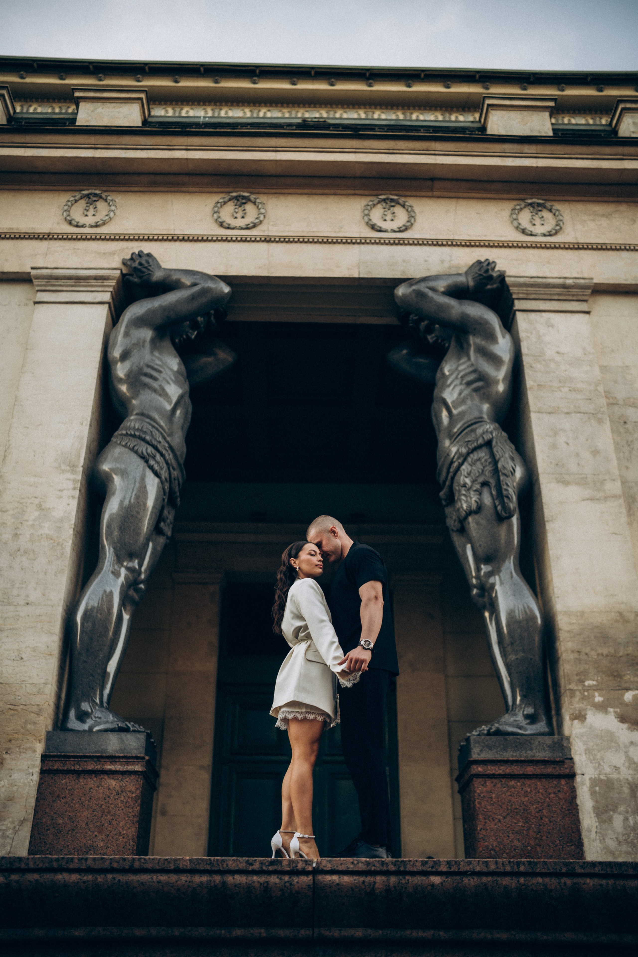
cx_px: 319
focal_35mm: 35
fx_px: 930
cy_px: 478
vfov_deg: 54.4
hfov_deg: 37.9
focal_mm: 35
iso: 100
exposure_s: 1/250
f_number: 1.2
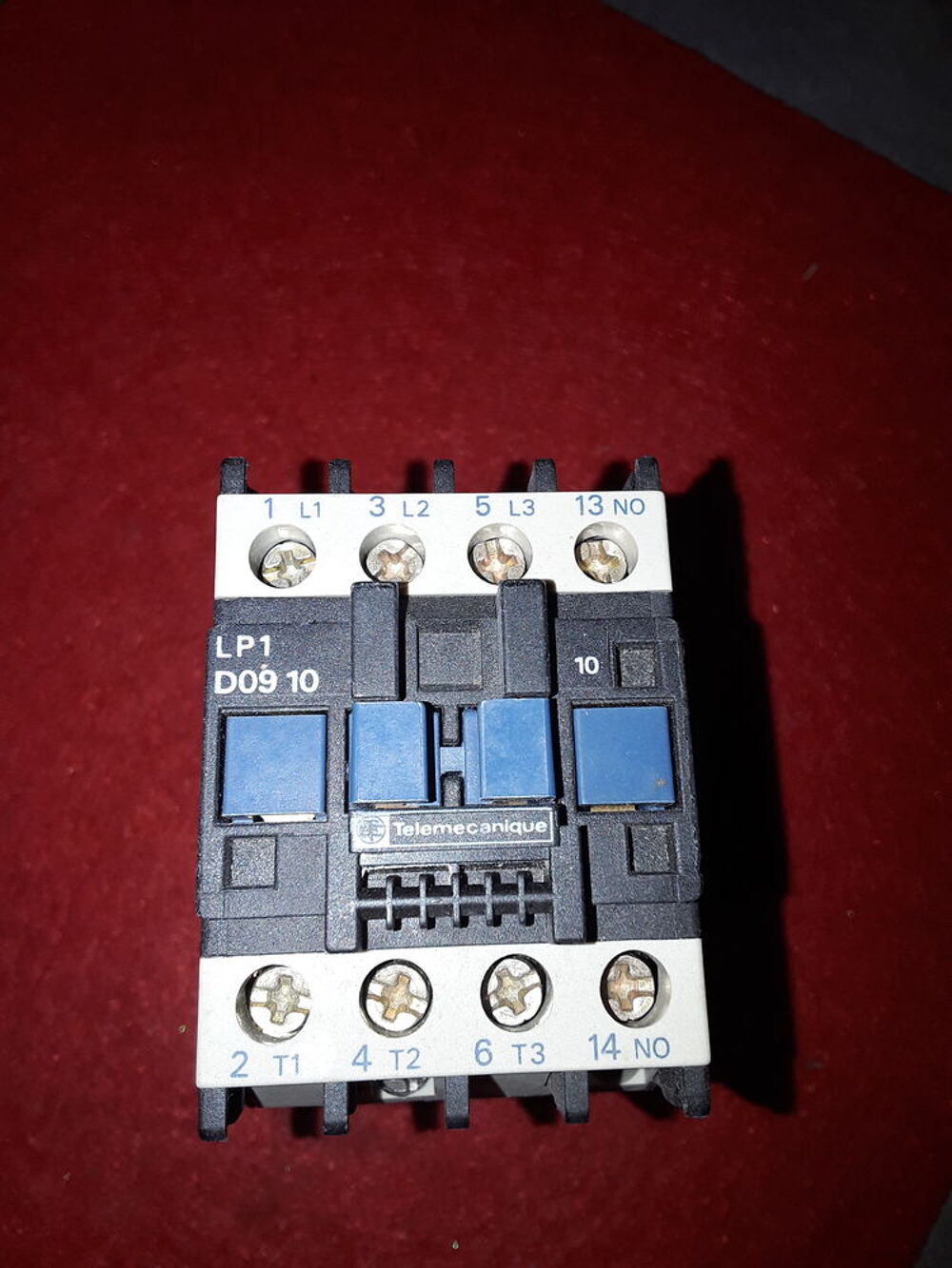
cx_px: 476
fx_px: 990
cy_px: 634
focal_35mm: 27
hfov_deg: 51.4
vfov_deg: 65.3
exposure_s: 1/174
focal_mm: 2.91
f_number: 1.9
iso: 40
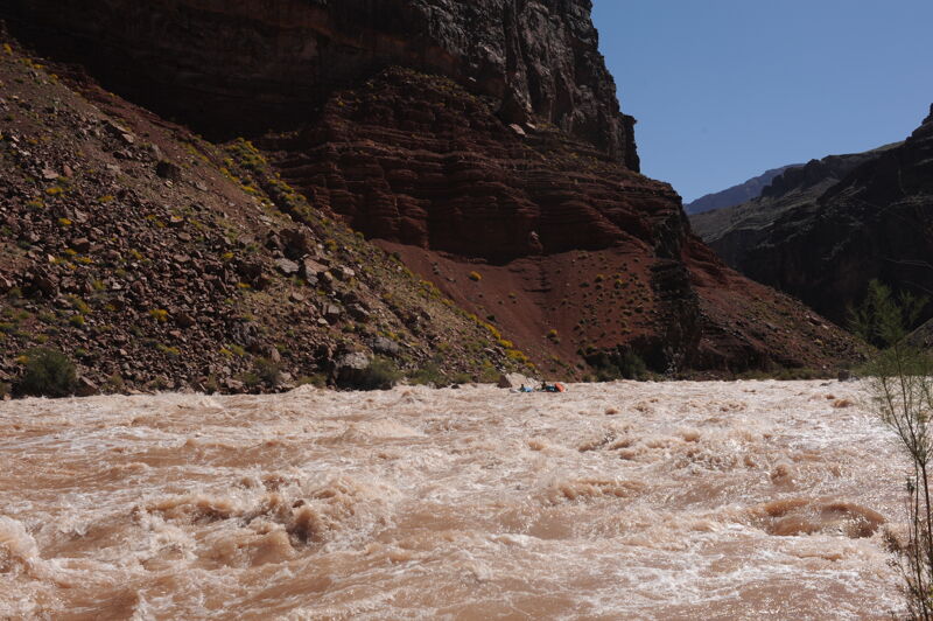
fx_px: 906
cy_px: 310
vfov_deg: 37.8
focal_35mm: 35
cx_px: 466
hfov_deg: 54.5
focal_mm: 35
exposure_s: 1/500
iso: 200
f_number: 11
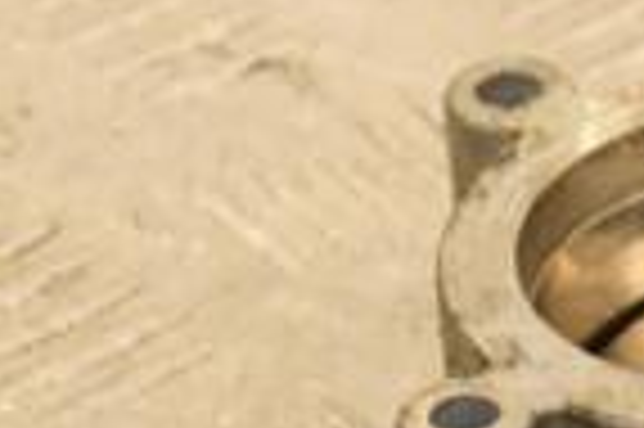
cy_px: 410
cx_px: 1058
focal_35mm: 442
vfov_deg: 3.1
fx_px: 7898
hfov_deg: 4.6
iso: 800
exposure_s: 1/125
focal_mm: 70
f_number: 5.3
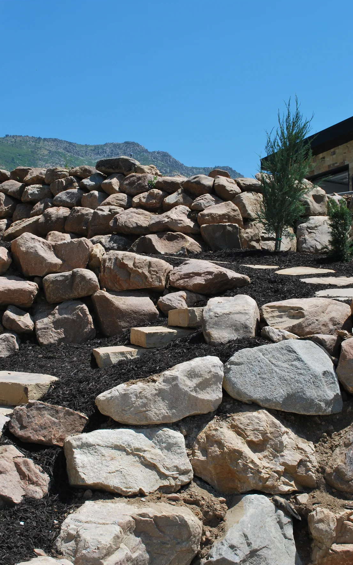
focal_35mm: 50
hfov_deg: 25.8
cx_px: 172
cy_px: 287
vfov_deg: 40.3
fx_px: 770
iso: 160
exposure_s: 1/250
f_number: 10
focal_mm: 32
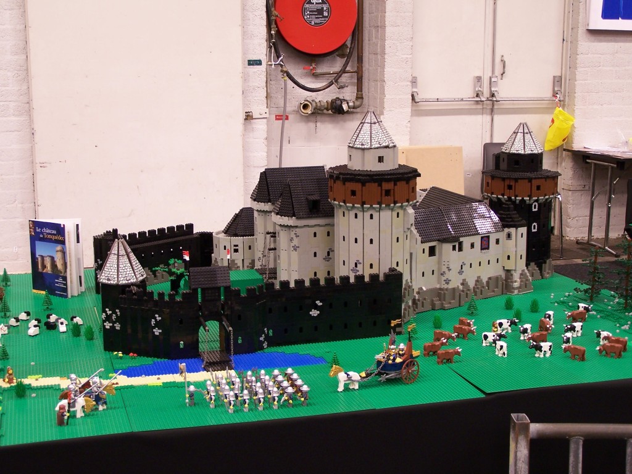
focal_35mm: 56
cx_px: 316
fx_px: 1022
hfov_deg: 34.3
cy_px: 237
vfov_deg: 26.1
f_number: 3.1
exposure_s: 1/2
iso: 80
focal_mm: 9.3
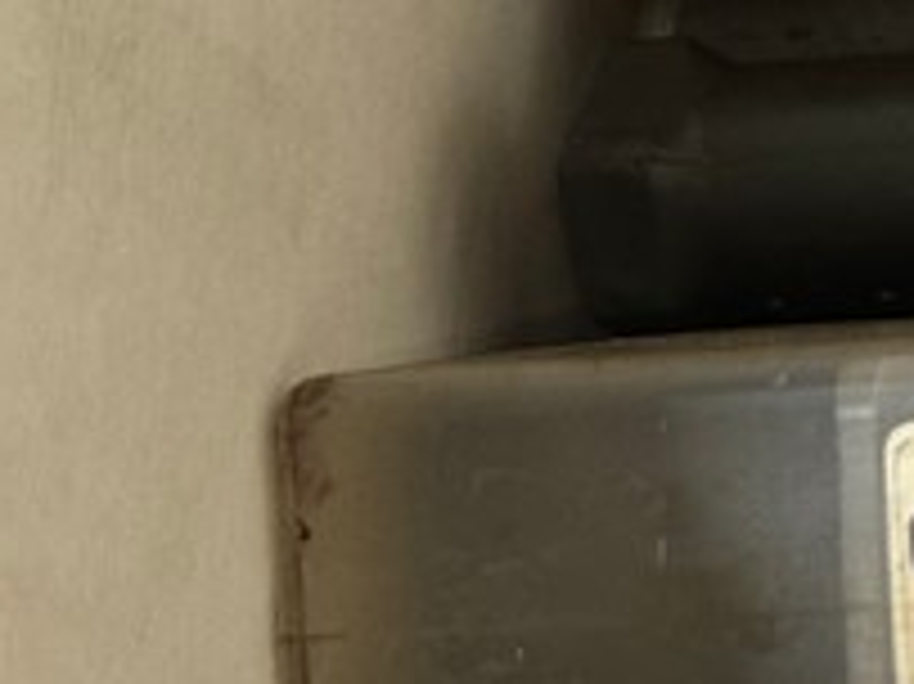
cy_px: 0
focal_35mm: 121
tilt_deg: -65.1
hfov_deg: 13.4
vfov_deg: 12.1
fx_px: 3193
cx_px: 1963
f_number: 1.78
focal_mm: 6.86
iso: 250
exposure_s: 1/56
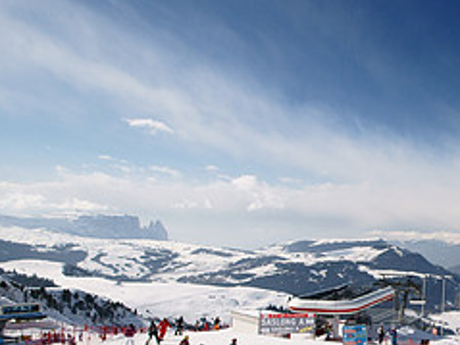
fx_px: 465
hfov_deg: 42.1
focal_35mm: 35
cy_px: 226
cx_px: 500
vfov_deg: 40.2
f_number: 9.5
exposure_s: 1/200
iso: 200
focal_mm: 10
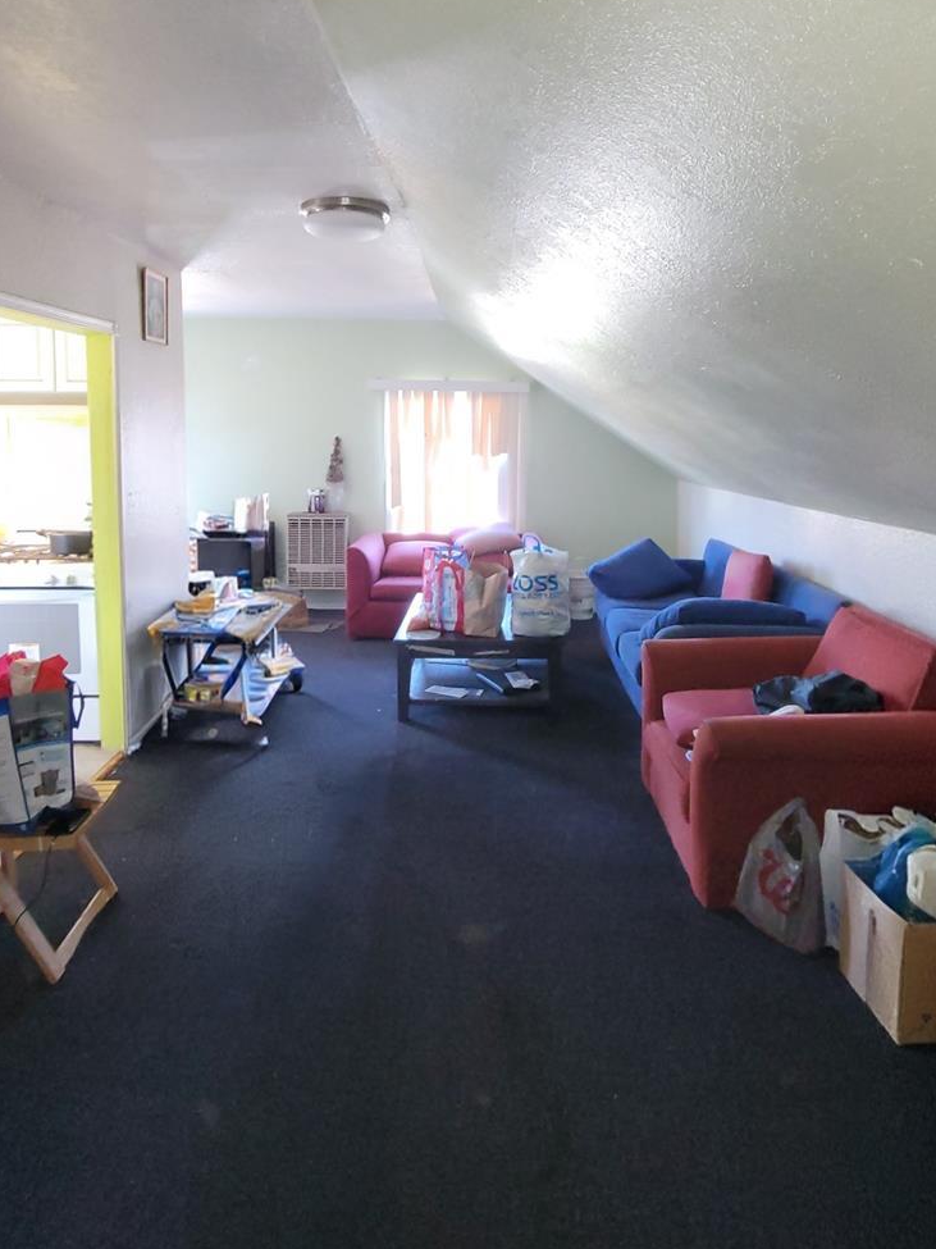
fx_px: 721
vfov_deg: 80.3
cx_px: 469
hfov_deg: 66.0
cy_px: 471
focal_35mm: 20
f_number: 2.2
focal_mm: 2.2
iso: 320
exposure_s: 1/40
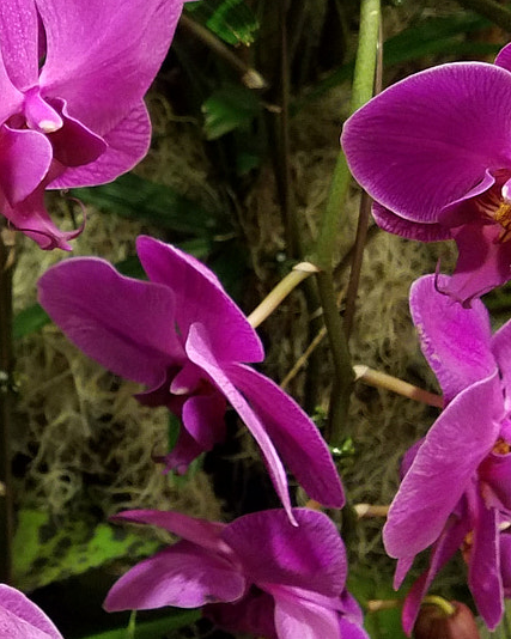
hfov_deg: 19.0
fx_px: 1437
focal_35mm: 76
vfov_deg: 25.0
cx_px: -110
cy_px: 242
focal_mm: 4.2
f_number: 1.7
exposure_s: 1/10
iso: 250
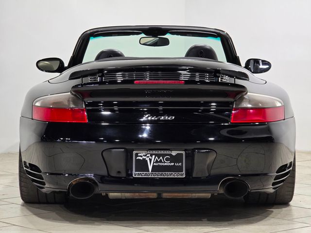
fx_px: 1033
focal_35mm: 115
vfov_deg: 12.9
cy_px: 116
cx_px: 156
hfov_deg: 17.1
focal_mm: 18.6
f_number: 3.4
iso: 400
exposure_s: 1/120
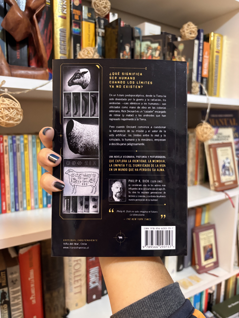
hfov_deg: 53.1
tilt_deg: -9.4
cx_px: 120
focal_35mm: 26
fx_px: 239
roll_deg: -1.6
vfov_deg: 67.3
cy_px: 159
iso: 500
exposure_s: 1/50
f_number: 1.6
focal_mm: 5.96
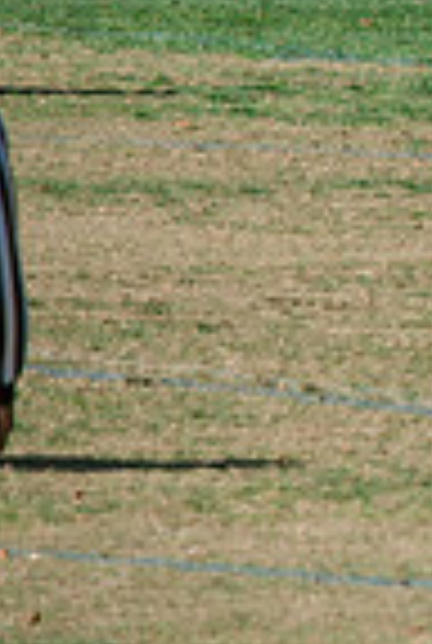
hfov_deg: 1.7
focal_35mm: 810
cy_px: -56
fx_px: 14509
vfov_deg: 2.5
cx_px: 1287
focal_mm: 200
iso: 250
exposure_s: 1/1600
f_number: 5
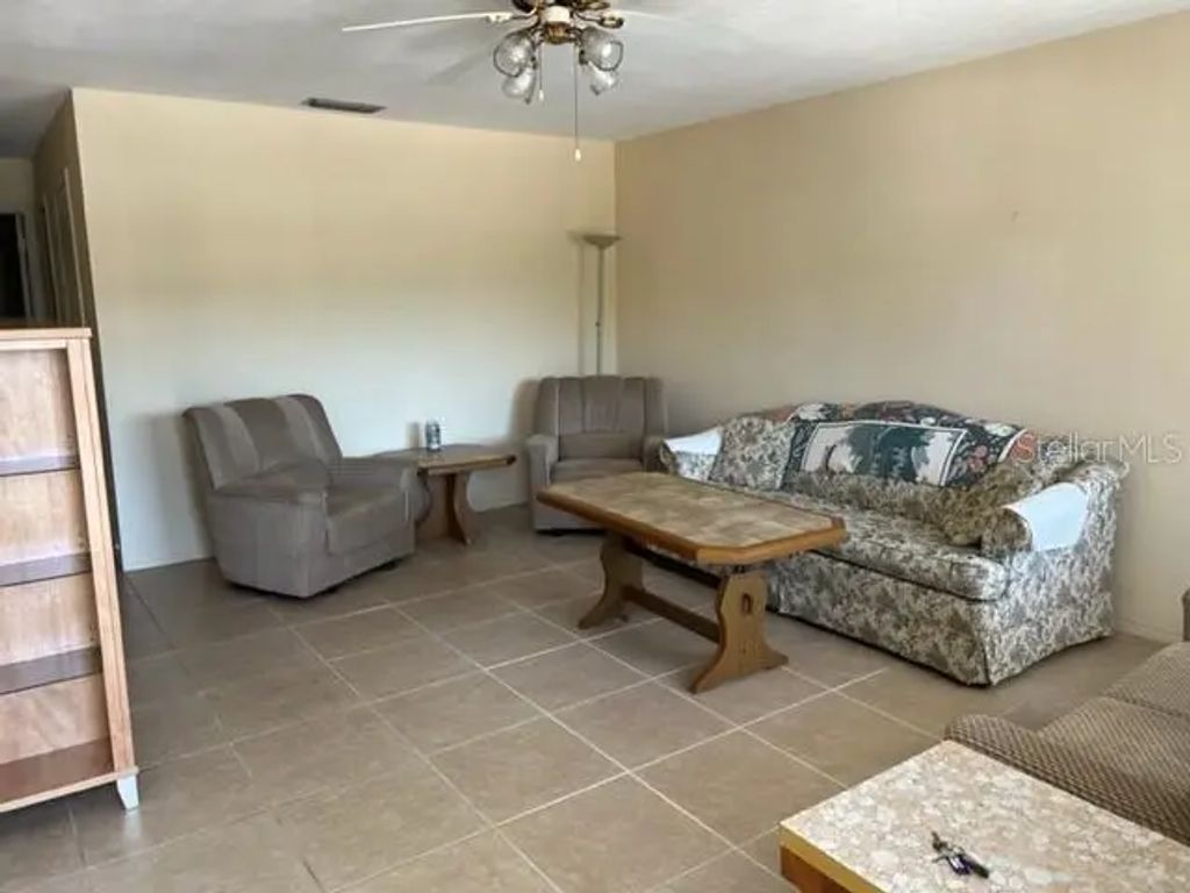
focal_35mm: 26
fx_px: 894
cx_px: 595
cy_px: 446
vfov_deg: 53.1
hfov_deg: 67.3
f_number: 1.5
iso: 80
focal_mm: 5.7
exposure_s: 1/121
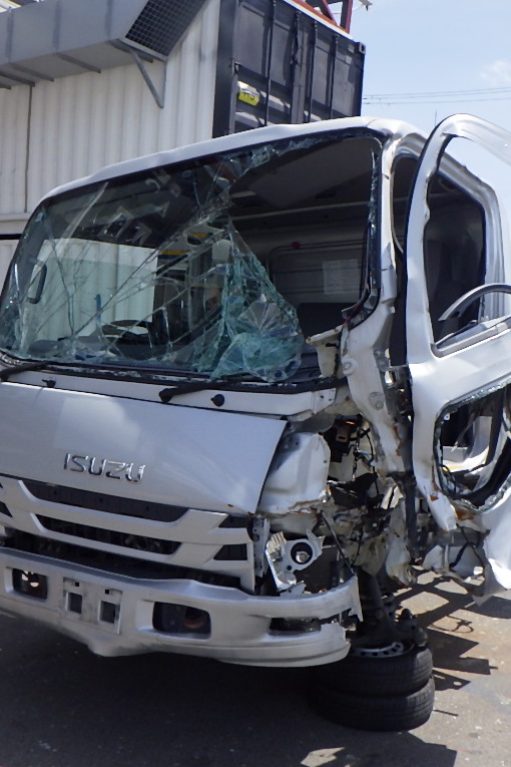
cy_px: 384
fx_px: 830
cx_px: 298
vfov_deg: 49.6
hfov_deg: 34.1
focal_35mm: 39
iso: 250
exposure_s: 1/1250
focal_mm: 5
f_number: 4.2
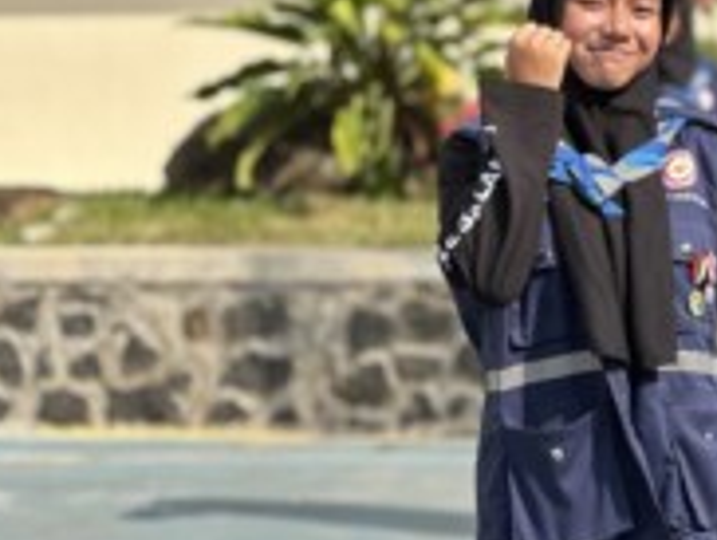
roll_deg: +0.5
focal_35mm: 169
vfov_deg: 8.8
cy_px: 201
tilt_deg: -0.9
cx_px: 760
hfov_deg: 11.5
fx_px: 3505
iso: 25
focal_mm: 9
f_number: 2.8
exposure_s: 1/208
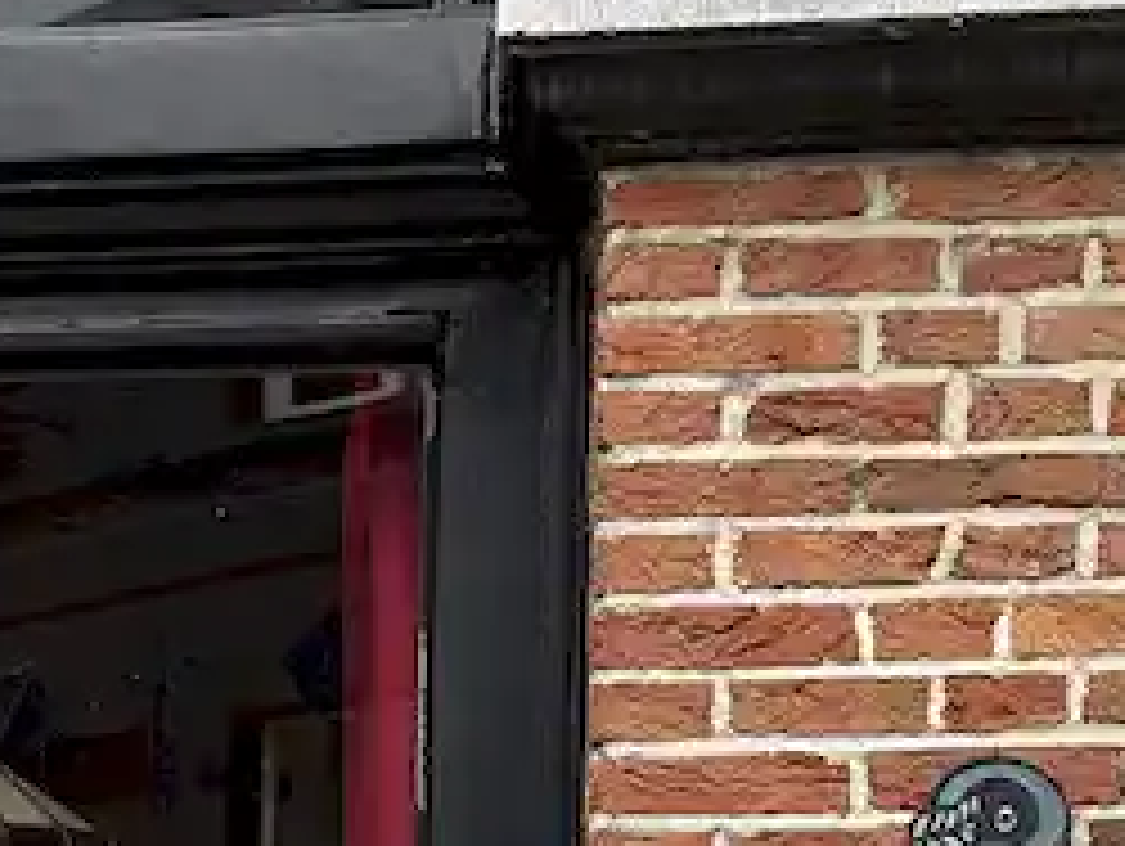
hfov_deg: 11.4
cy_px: 1562
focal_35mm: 168
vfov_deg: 8.5
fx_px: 5465
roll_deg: -2.3
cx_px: -346
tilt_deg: +6.5
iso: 64
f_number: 1.78
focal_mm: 6.76
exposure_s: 1/384
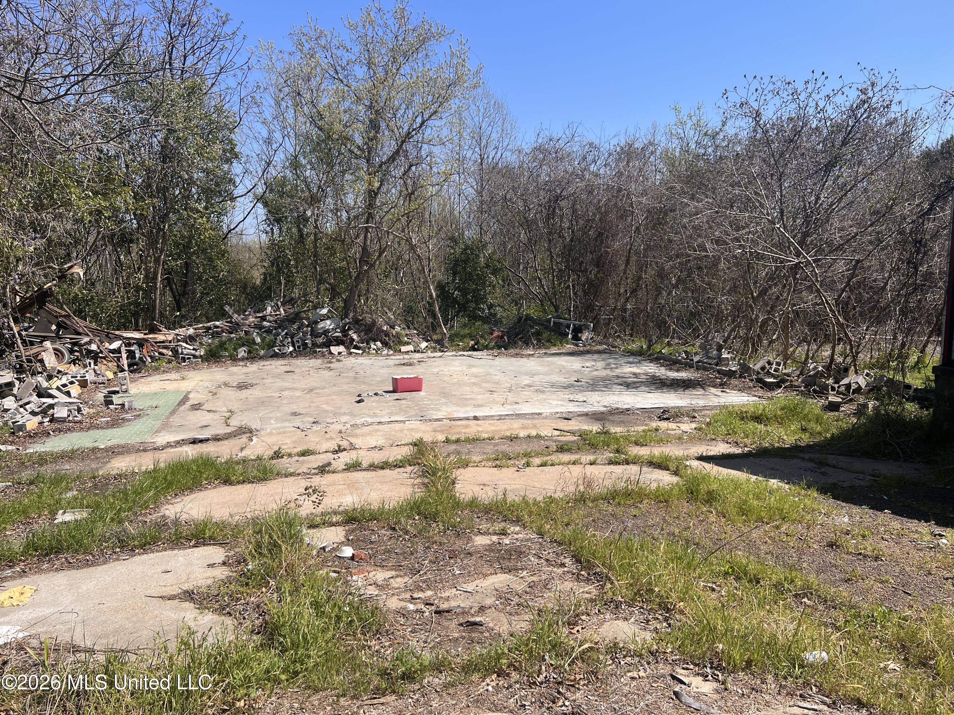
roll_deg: -0.2
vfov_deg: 53.1
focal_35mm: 26
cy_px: 358
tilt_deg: -7.6
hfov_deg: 67.3
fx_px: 717
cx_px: 477
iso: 50
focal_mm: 5.7
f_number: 1.5
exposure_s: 1/3831
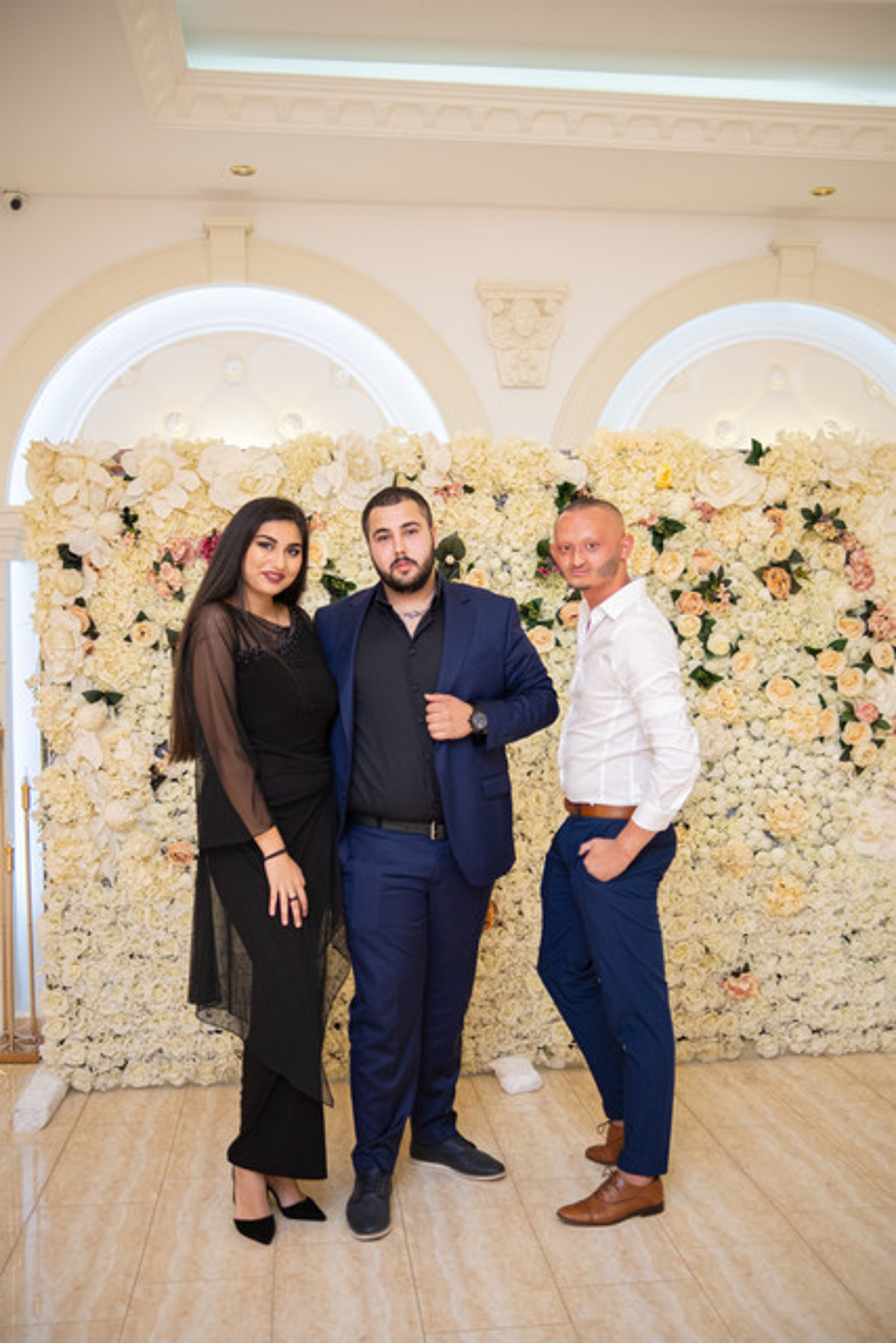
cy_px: 672
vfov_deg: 54.4
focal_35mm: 35
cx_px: 448
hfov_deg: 37.9
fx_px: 1306
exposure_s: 1/125
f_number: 1.8
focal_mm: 23
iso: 500
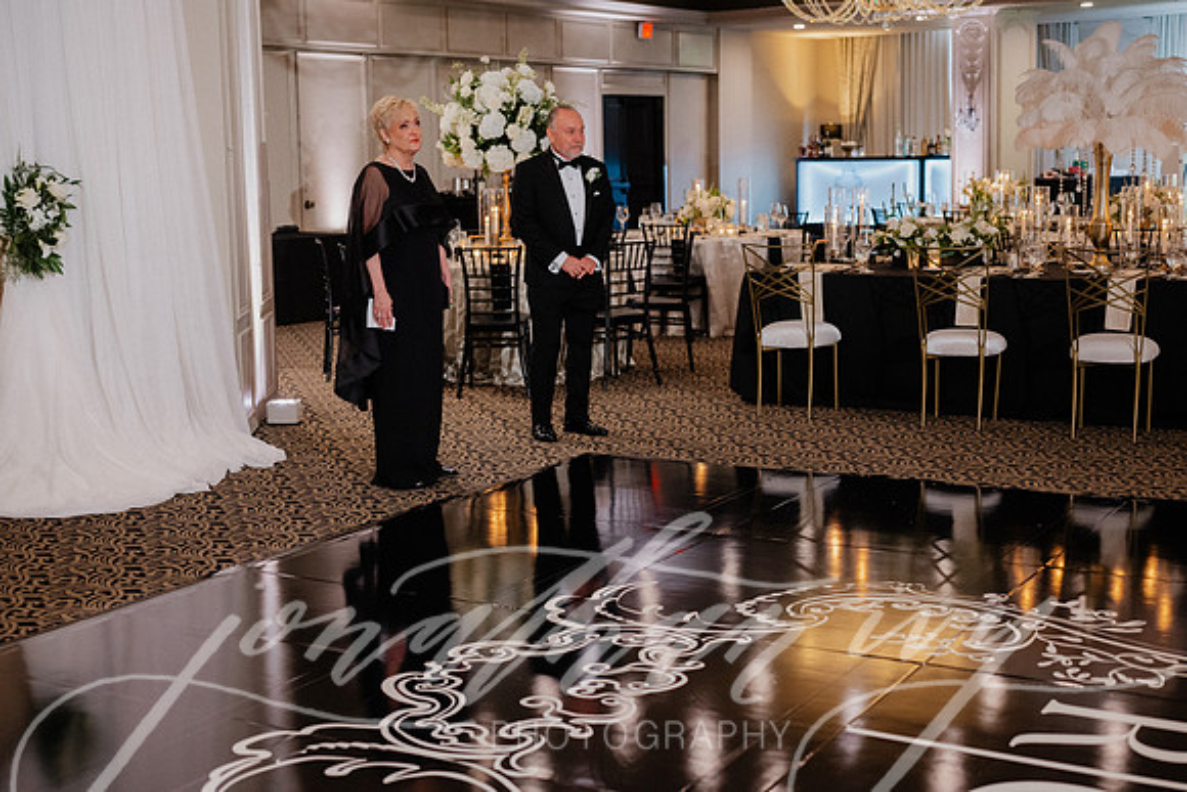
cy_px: 396
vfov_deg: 27.0
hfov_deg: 39.6
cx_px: 594
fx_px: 1649
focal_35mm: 50
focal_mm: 50
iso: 2500
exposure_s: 1/100
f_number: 2.8
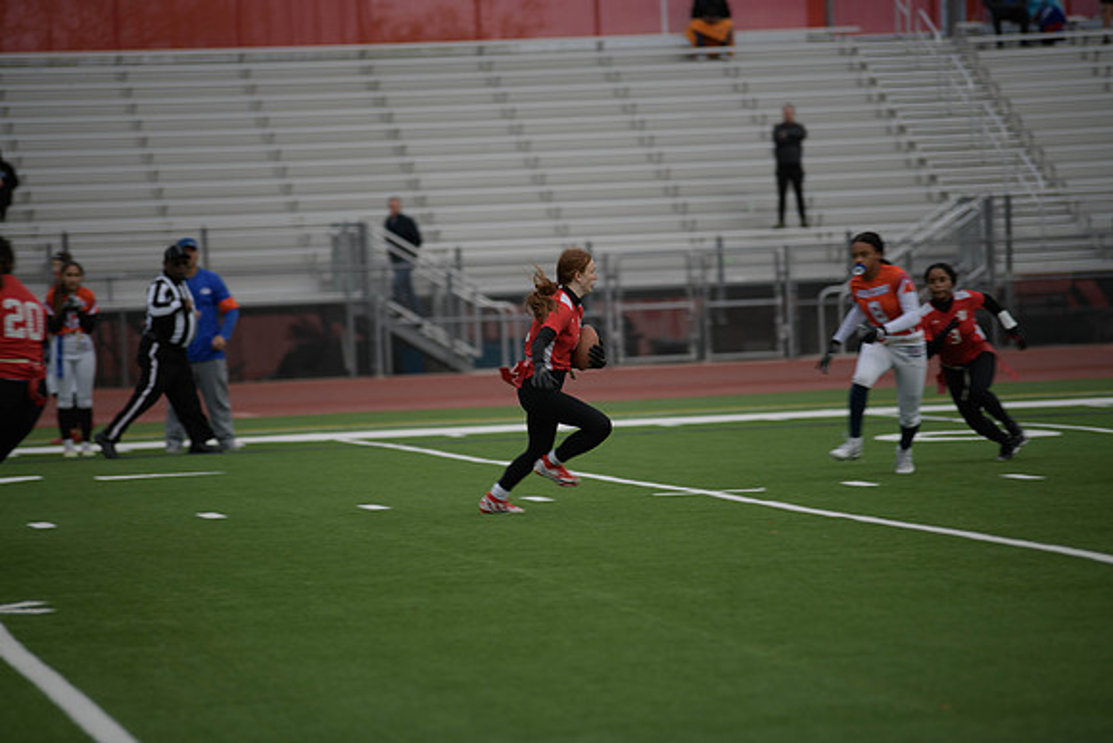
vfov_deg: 7.6
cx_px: 556
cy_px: 372
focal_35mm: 180
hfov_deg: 11.4
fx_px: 5566
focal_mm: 180
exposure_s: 1/200
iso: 80
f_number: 2.8
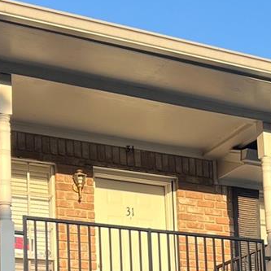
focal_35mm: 106
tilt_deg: +10.8
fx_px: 939
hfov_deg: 16.1
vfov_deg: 16.0
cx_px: 277
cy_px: 295
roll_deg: +3.7
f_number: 1.5
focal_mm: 5.7
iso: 50
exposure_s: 1/1575
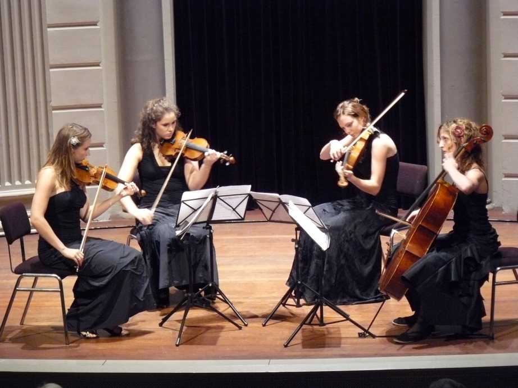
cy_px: 194
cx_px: 259
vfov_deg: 10.3
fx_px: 2154
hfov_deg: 13.7
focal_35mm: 144
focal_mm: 24.1
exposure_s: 1/20
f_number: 3.3
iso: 400
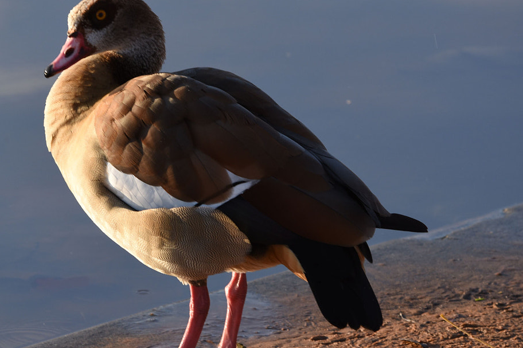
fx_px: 10701
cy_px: 123
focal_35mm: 737
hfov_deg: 2.8
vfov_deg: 1.9
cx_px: 129
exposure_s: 1/200
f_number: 6
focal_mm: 280
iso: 100
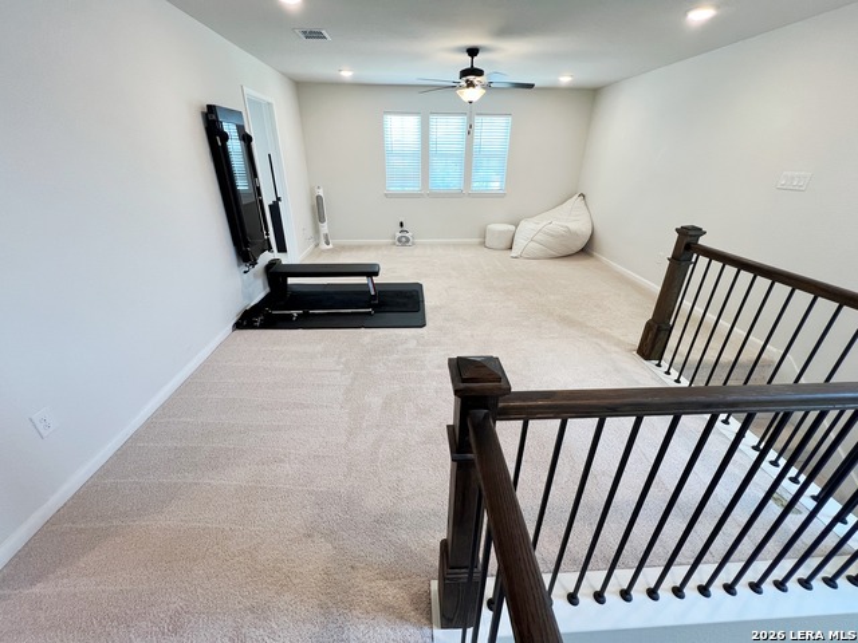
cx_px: 429
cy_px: 322
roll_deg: -0.9
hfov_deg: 106.2
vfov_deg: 89.9
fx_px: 322
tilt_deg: -27.1
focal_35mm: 13
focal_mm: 1.57
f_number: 1.8
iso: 200
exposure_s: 1/120
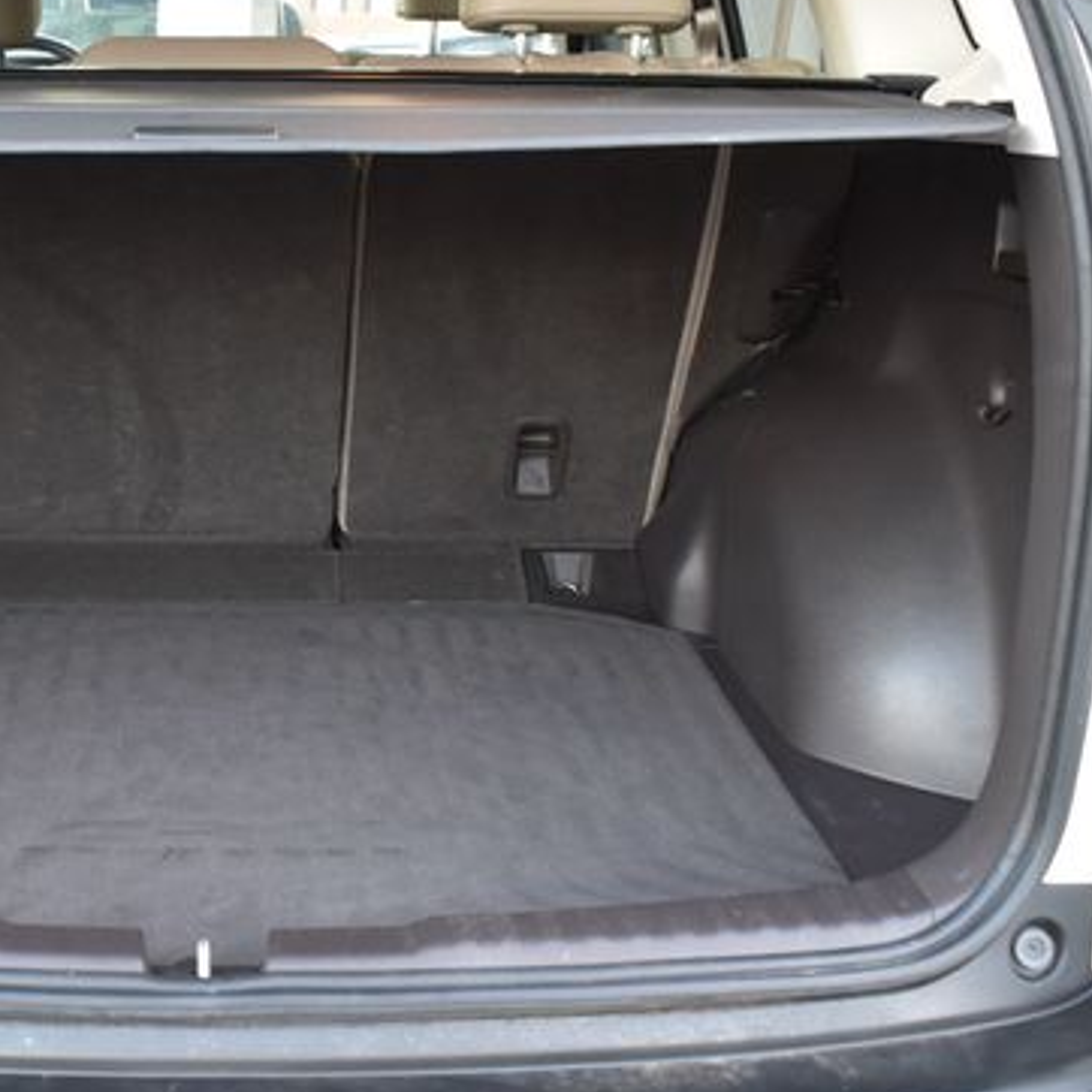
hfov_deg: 32.1
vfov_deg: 32.9
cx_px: 235
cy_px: 594
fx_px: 1847
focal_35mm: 52
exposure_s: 1/15
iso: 1100
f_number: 6.3
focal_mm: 23
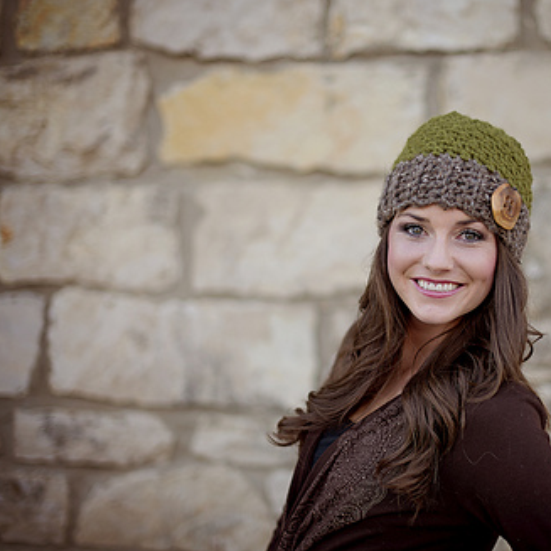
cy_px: 278
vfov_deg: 26.5
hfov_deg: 26.3
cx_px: 372
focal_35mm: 65
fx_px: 1171
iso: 100
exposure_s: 1/160
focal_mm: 50
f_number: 1.8
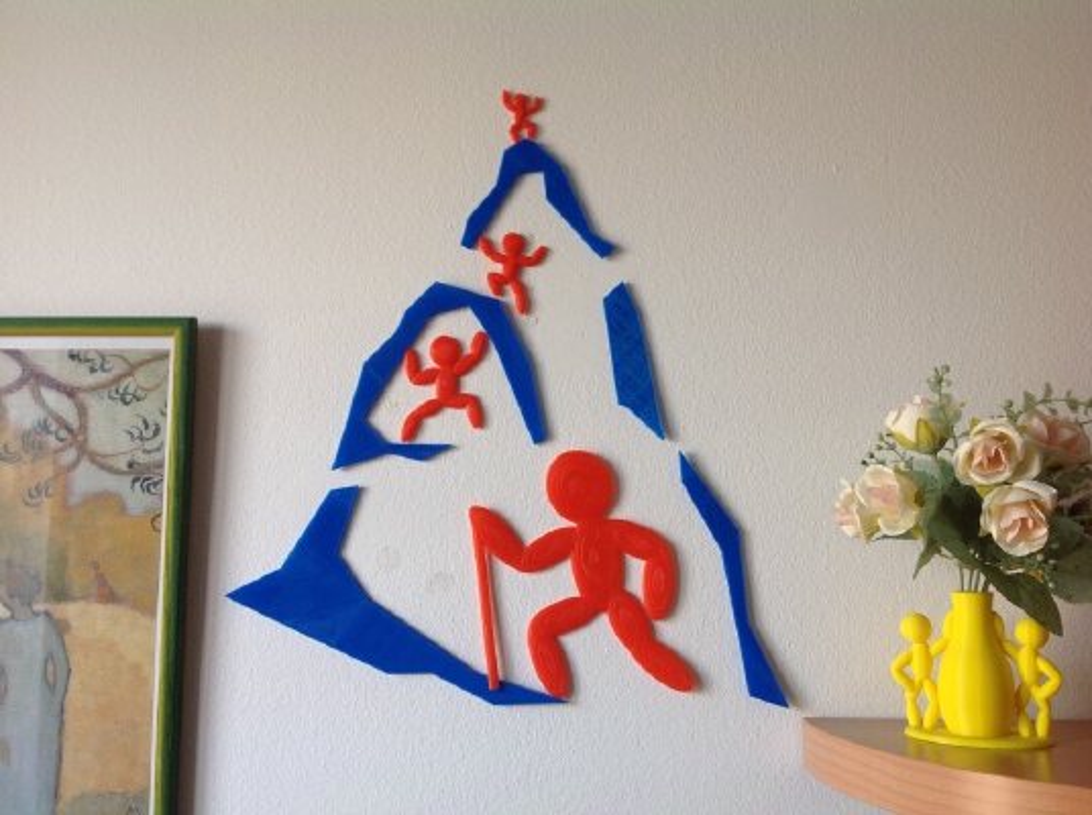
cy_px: 408
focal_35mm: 35
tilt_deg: +5.9
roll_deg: -1.2
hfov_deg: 52.7
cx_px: 546
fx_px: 1102
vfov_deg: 40.6
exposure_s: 1/40
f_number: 2.4
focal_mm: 4.28
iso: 50
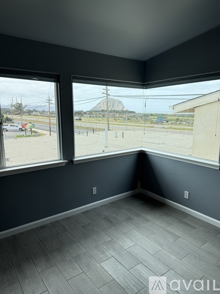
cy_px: 147
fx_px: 203
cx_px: 110
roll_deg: -0.4
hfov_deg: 56.8
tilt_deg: -11.2
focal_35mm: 24
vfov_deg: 71.6
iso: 80
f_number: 1.78
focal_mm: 6.76
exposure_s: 1/1812
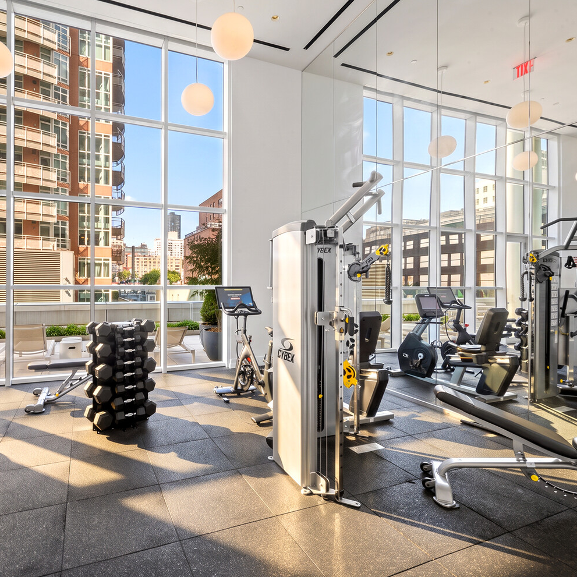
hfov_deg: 77.7
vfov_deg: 78.7
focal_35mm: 19
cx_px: 225
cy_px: 290
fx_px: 352
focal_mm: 14.5
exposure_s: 1/2
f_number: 18
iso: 250
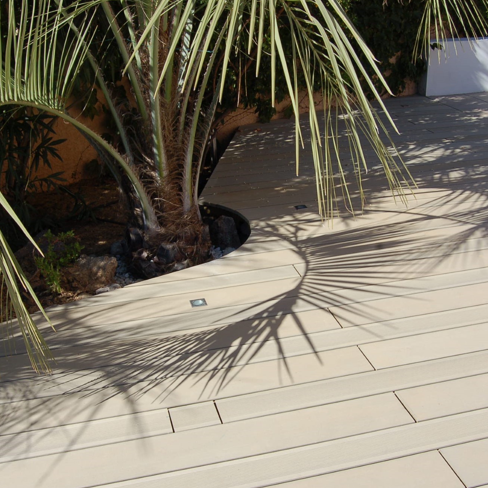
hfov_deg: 39.2
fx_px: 686
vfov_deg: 39.2
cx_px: 254
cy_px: 247
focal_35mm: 43
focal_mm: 22
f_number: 10
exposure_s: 1/250
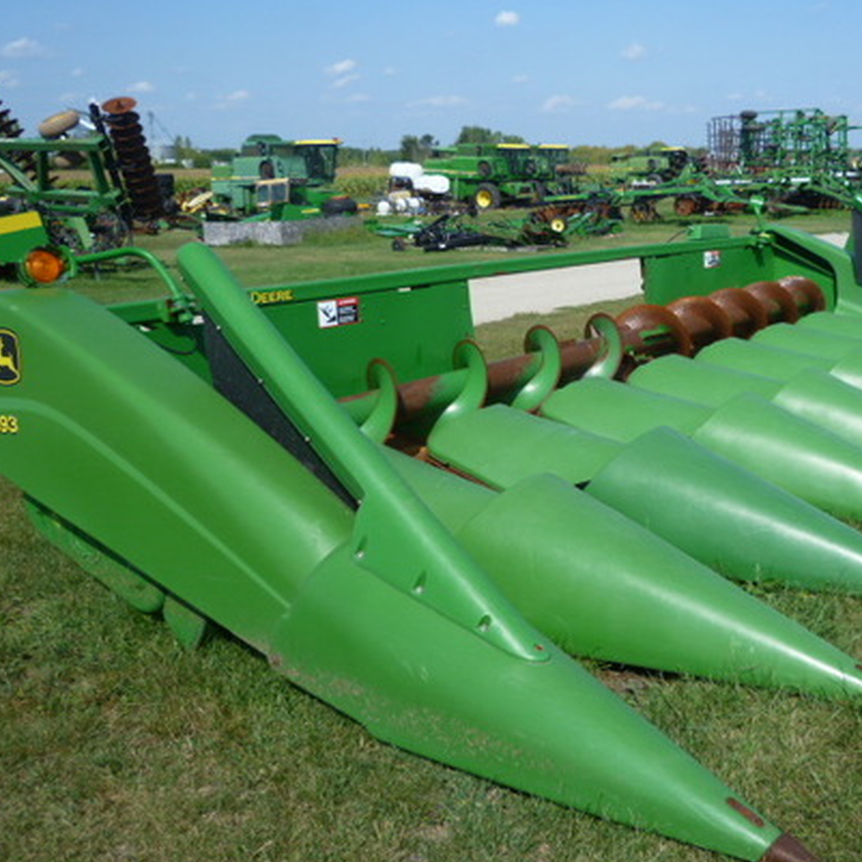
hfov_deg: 45.5
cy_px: 434
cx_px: 557
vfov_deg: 46.0
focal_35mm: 36
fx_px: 1014
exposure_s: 1/1000
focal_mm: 5.4
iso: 80
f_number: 2.9
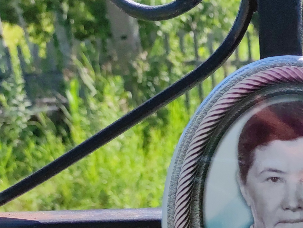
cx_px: 304
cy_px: 234
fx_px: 517
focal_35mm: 59
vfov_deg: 23.7
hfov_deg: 30.4
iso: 400
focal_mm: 4.7
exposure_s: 1/10000
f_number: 1.79
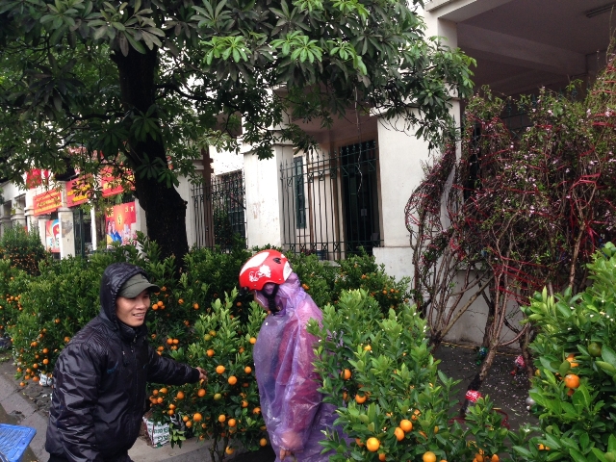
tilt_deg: -1.9
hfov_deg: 55.4
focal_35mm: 33
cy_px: 231
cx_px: 308
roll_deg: +1.9
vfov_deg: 42.9
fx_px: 587
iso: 50
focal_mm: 4.12
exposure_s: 1/60
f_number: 2.4
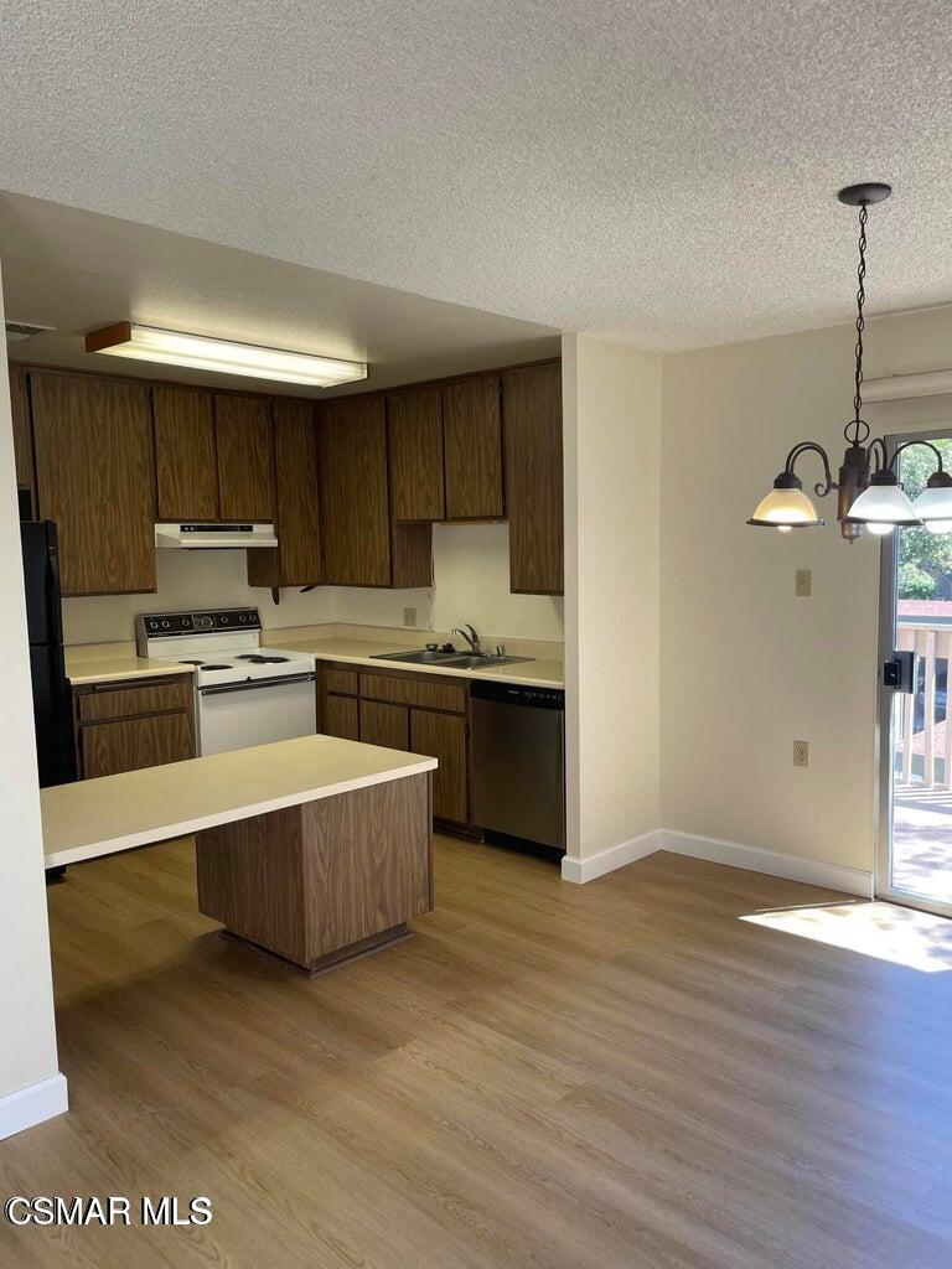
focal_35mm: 26
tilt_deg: -6.9
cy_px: 634
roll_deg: +2.1
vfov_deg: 67.3
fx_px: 953
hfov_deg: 53.1
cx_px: 476
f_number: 1.6
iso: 64
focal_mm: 4.2
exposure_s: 1/120
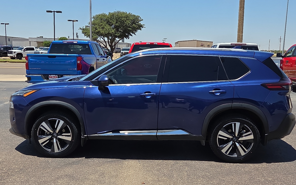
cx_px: 149
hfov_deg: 49.3
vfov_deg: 32.0
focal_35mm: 40
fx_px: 323
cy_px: 100
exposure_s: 1/1429
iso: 25
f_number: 1.8
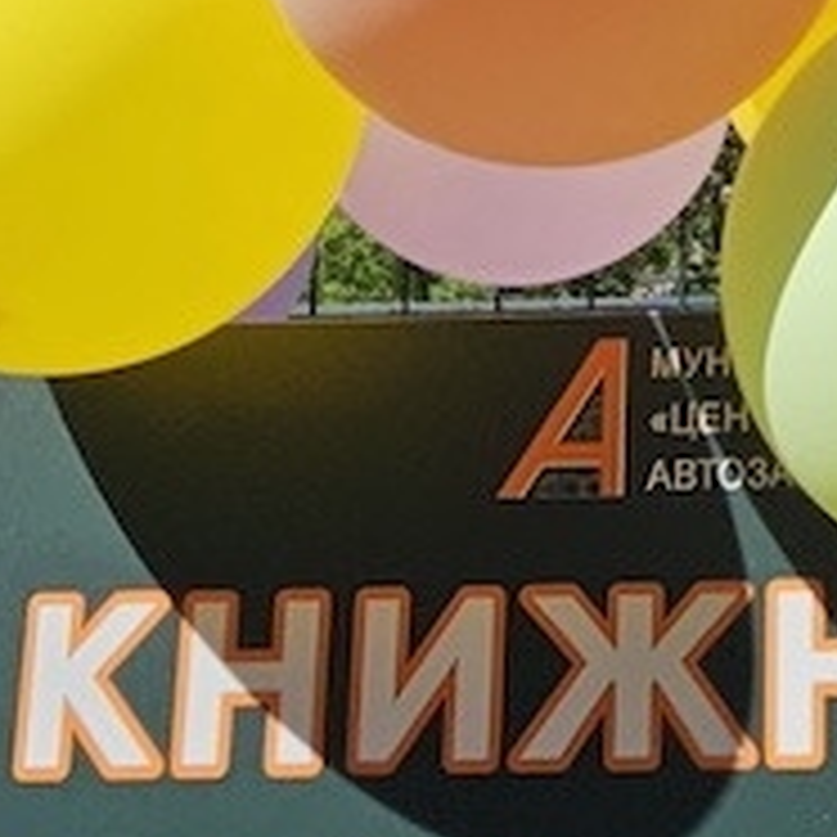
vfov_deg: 22.1
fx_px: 2024
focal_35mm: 74
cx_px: 1008
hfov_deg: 21.6
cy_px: -90
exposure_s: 1/3042
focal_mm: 2.2
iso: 50
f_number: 2.2
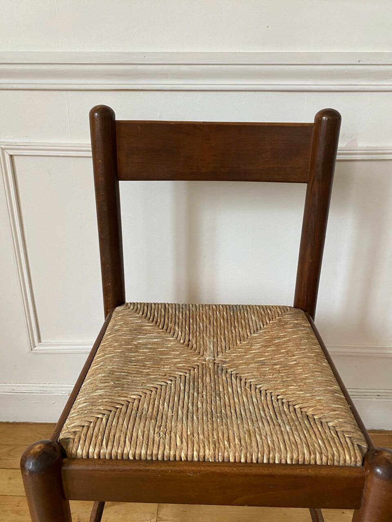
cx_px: 196
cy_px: 261
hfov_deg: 53.1
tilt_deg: -20.3
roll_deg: +1.3
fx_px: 393
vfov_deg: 67.3
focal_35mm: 26
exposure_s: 1/60
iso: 250
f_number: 1.8
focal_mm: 4.25
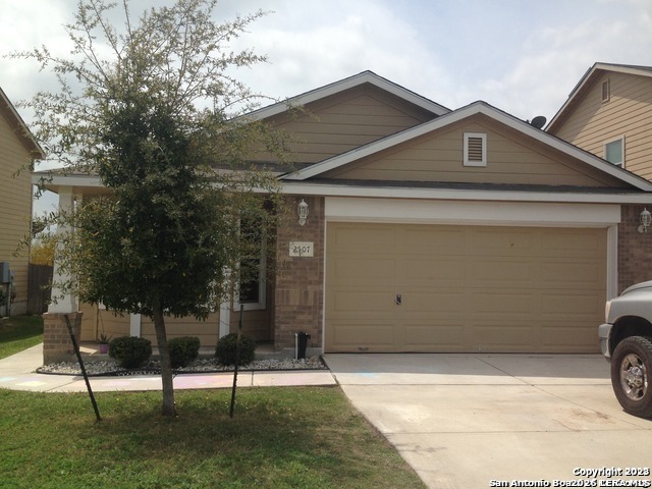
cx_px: 326
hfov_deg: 55.4
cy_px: 244
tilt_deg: +1.7
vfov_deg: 42.9
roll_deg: -1.2
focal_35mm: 33
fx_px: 622
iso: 50
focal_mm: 4.12
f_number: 2.4
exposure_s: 1/3195
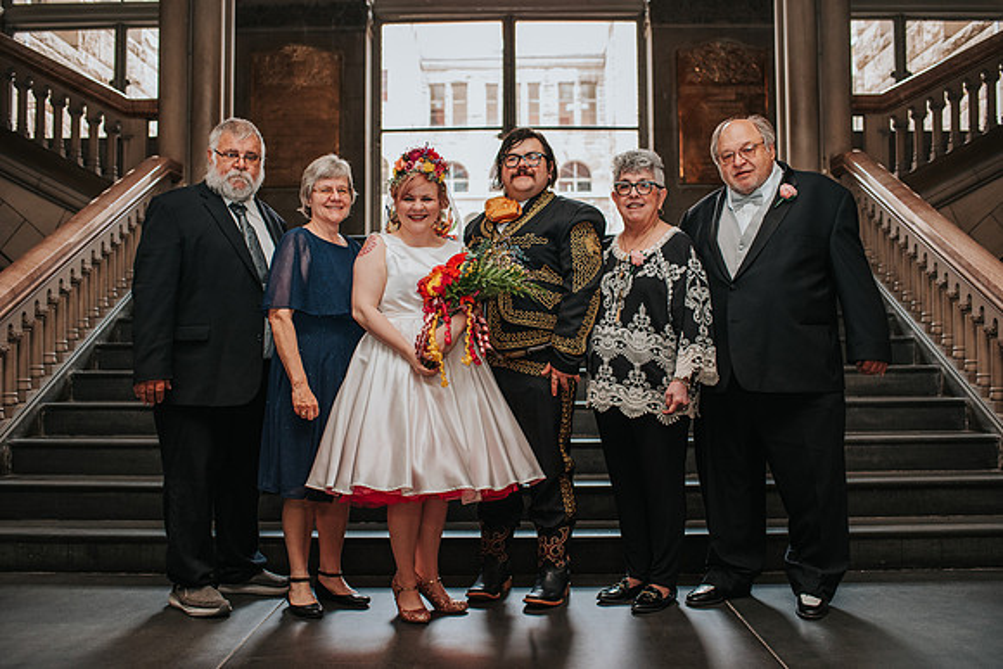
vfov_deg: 37.7
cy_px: 334
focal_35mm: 35
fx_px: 980
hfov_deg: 54.2
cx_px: 502
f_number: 3.2
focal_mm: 35
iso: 1000
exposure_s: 1/200
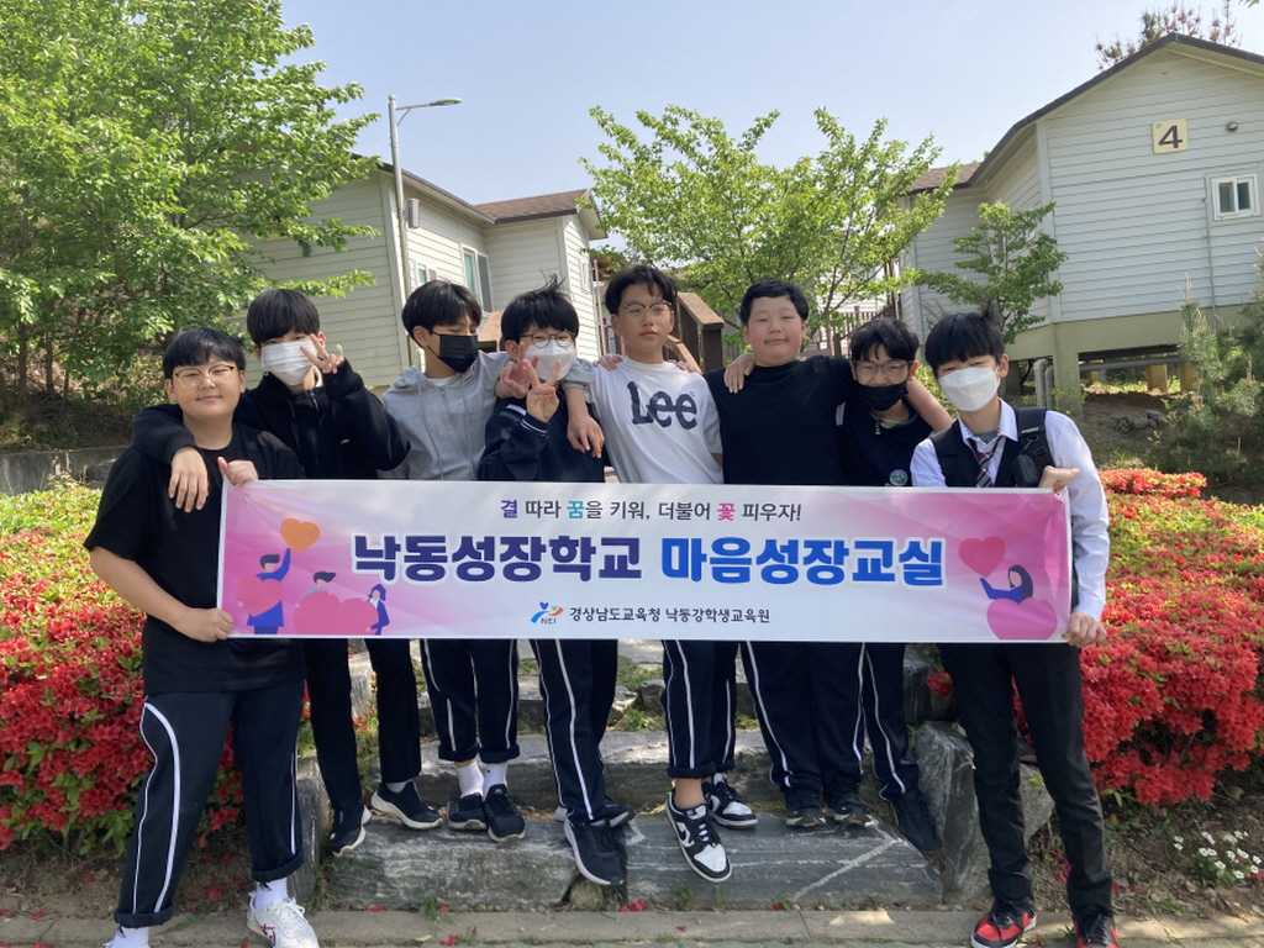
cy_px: 474
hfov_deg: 63.4
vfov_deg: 49.7
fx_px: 1022
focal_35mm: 28
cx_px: 632
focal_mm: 3.99
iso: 20
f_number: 1.8
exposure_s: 1/727
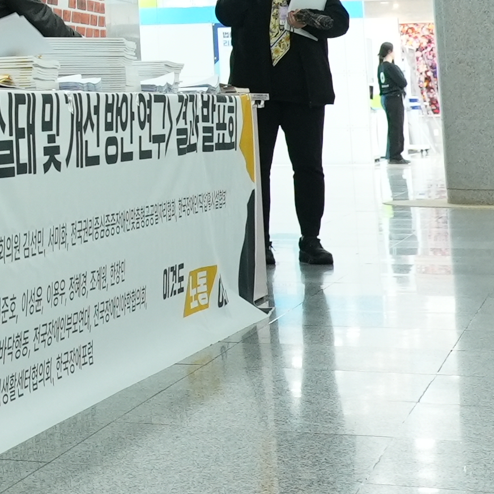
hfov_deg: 12.6
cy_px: -97
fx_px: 2002
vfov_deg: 13.7
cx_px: -444
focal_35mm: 124
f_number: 5.6
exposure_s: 1/100
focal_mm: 30
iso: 3200
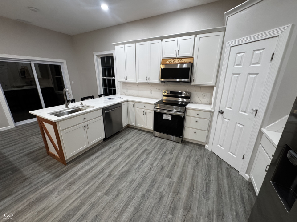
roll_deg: -0.6
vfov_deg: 85.7
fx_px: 120
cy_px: 111
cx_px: 148
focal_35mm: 14
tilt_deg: -18.4
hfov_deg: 102.1
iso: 200
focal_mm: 2.22
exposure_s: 1/60
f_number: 2.2
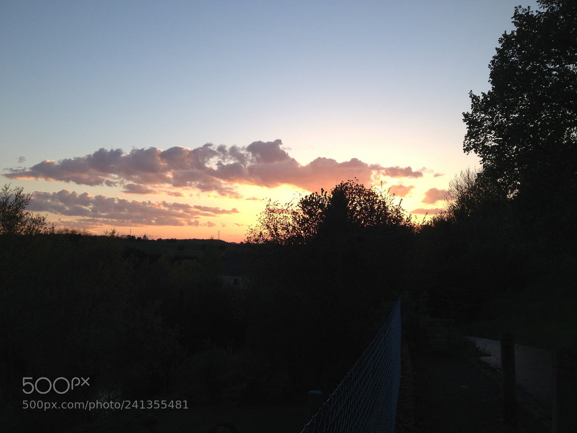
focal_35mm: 35
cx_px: 288
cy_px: 216
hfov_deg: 52.6
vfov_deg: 40.7
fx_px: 583
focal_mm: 4.28
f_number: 2.4
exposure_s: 1/345
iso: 50
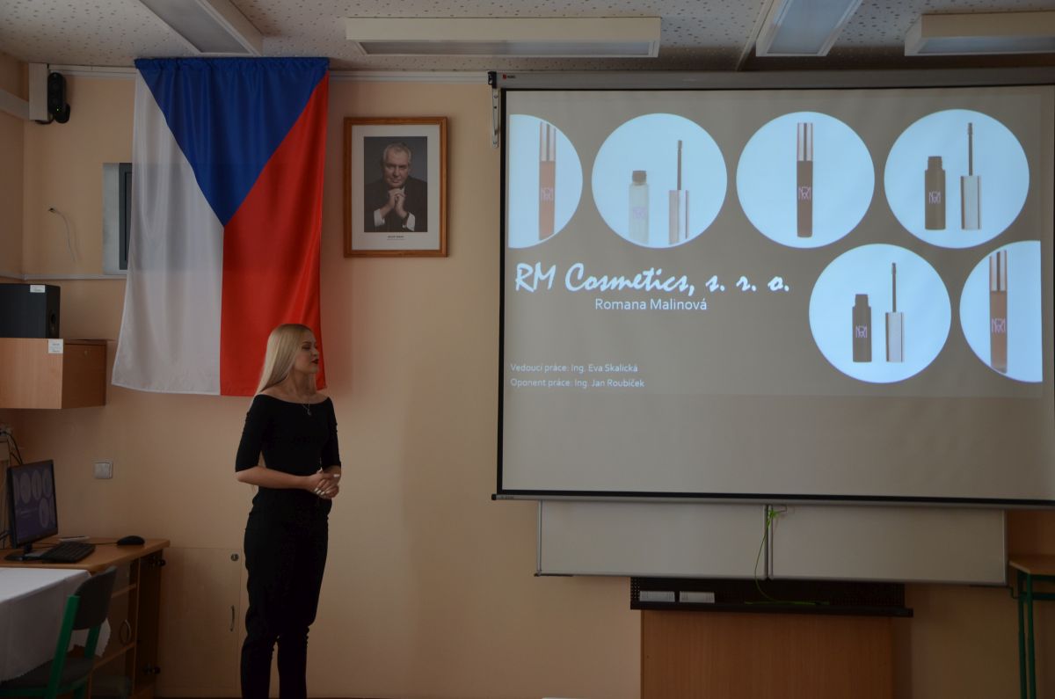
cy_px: 350
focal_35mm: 45
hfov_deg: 43.7
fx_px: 1316
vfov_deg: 29.7
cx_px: 528
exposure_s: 1/60
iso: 450
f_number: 4.2
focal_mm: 30
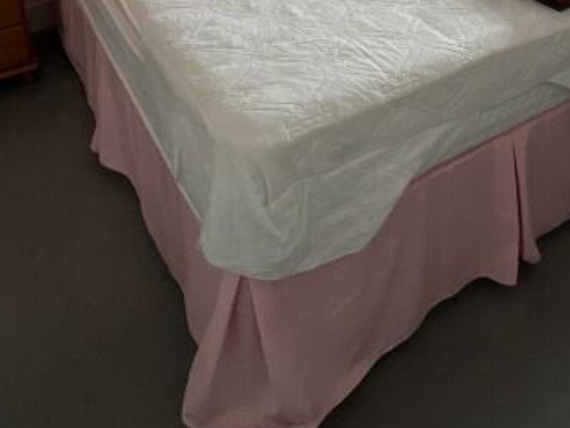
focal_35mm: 38
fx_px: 626
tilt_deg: -14.3
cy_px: -135
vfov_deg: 29.8
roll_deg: +0.4
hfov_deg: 48.3
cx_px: 370
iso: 80
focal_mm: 1.57
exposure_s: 1/25
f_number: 1.8
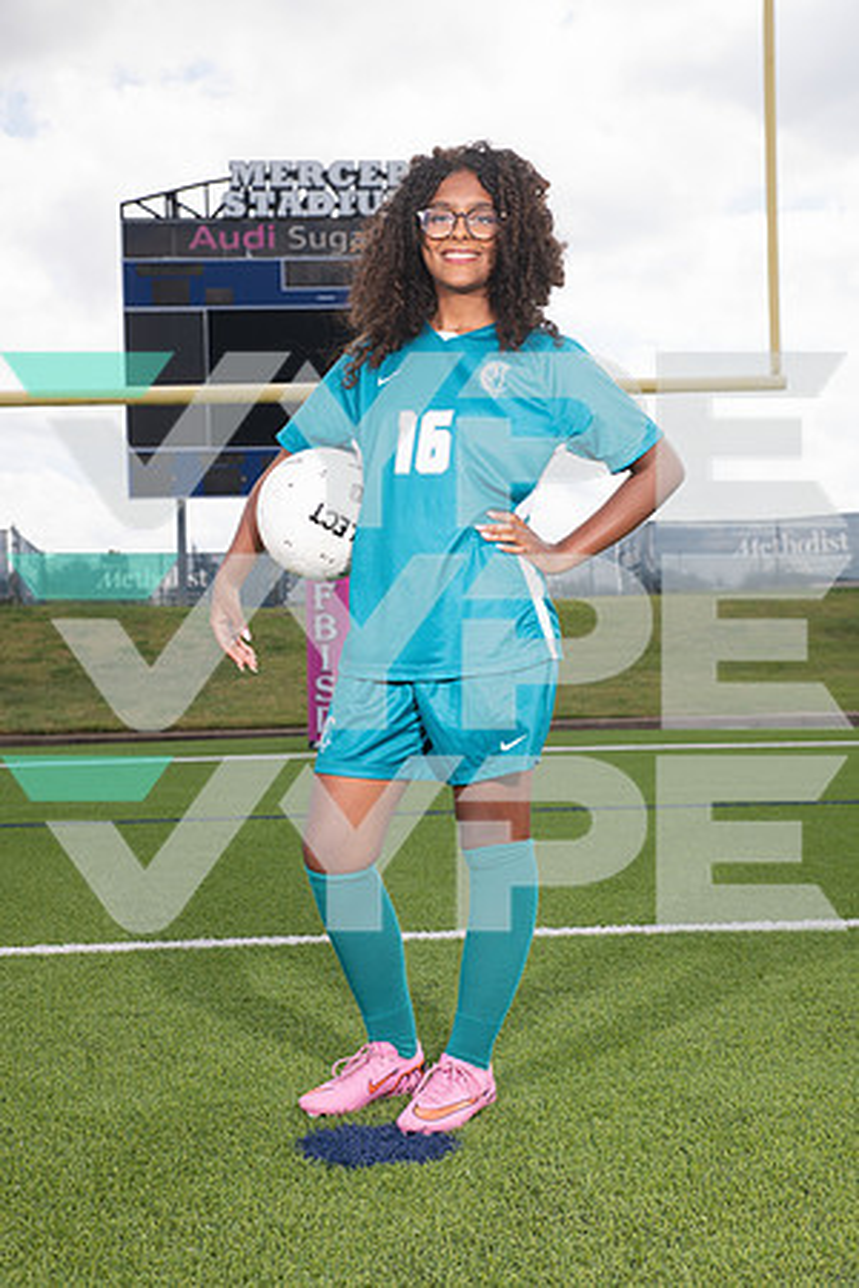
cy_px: 644
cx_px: 430
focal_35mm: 48
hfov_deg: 28.1
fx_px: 1718
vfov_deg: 41.1
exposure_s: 1/320
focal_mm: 48
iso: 125
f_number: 7.1
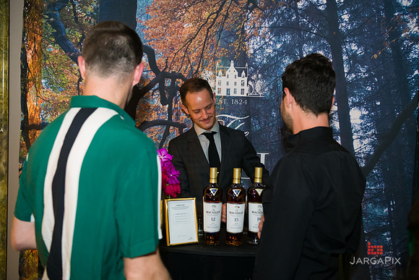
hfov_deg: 48.4
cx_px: 210
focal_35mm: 40
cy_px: 140
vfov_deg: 33.4
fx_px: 466
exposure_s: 1/125
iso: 1600
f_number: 3.2
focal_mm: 40
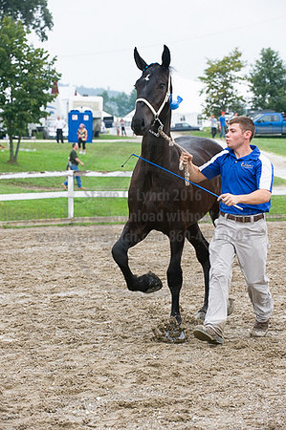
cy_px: 215
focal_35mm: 125
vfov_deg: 16.4
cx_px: 143
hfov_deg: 10.9
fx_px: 1493
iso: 800
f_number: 5.6
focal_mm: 125
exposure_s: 1/1250
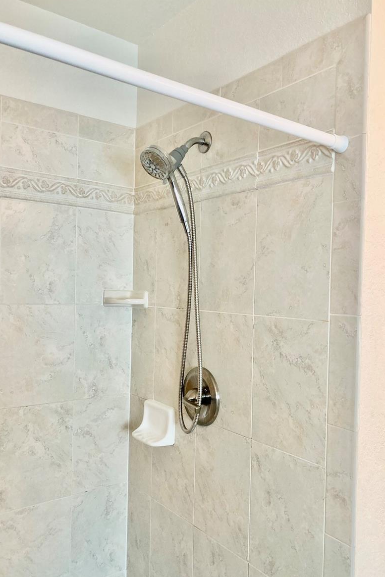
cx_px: 205
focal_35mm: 30
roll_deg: -1.3
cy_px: 294
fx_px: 481
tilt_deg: +1.1
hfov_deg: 43.6
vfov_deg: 61.9
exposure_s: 1/60
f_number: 1.8
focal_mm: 3.99
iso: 80
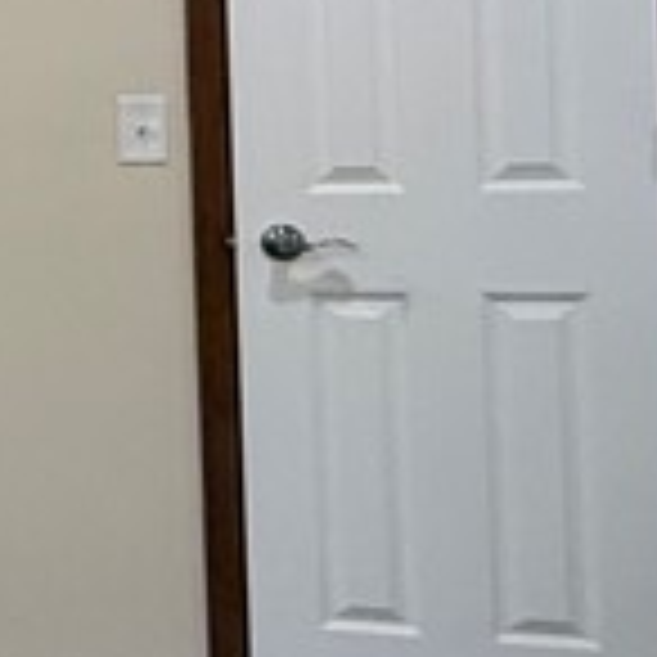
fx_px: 1868
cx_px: -963
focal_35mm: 87
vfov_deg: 19.7
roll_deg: +2.9
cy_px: 112
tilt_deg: -0.6
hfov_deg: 13.7
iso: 200
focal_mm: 2.22
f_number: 2.2
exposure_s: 1/120
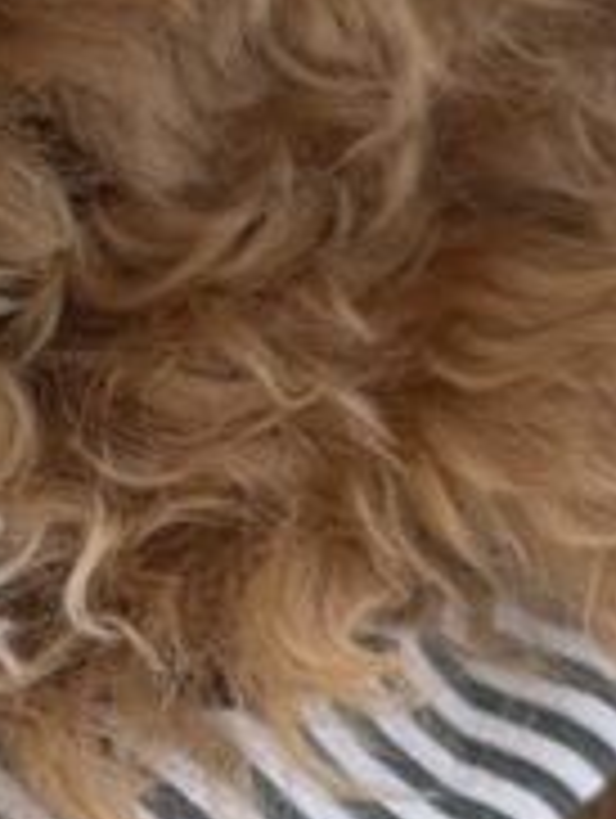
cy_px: 675
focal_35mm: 292
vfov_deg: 6.8
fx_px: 6912
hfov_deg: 5.0
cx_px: -531
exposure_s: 1/196
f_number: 2
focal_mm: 6
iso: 25
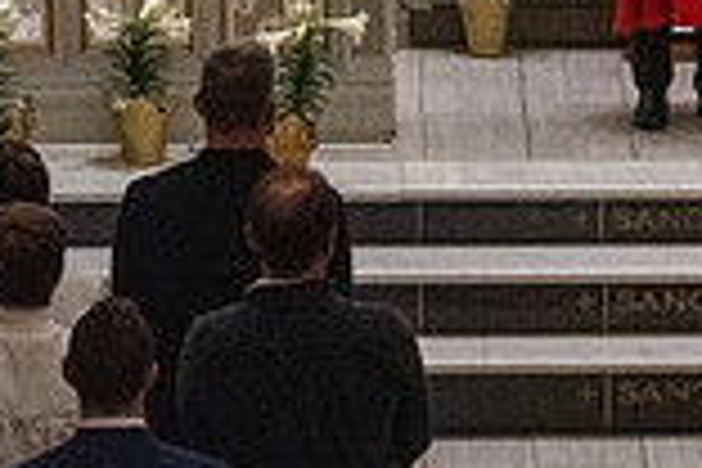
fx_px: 6434
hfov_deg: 6.2
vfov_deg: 4.1
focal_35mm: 330
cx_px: 810
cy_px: -241
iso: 5000
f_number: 14
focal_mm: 89
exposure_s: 1/60
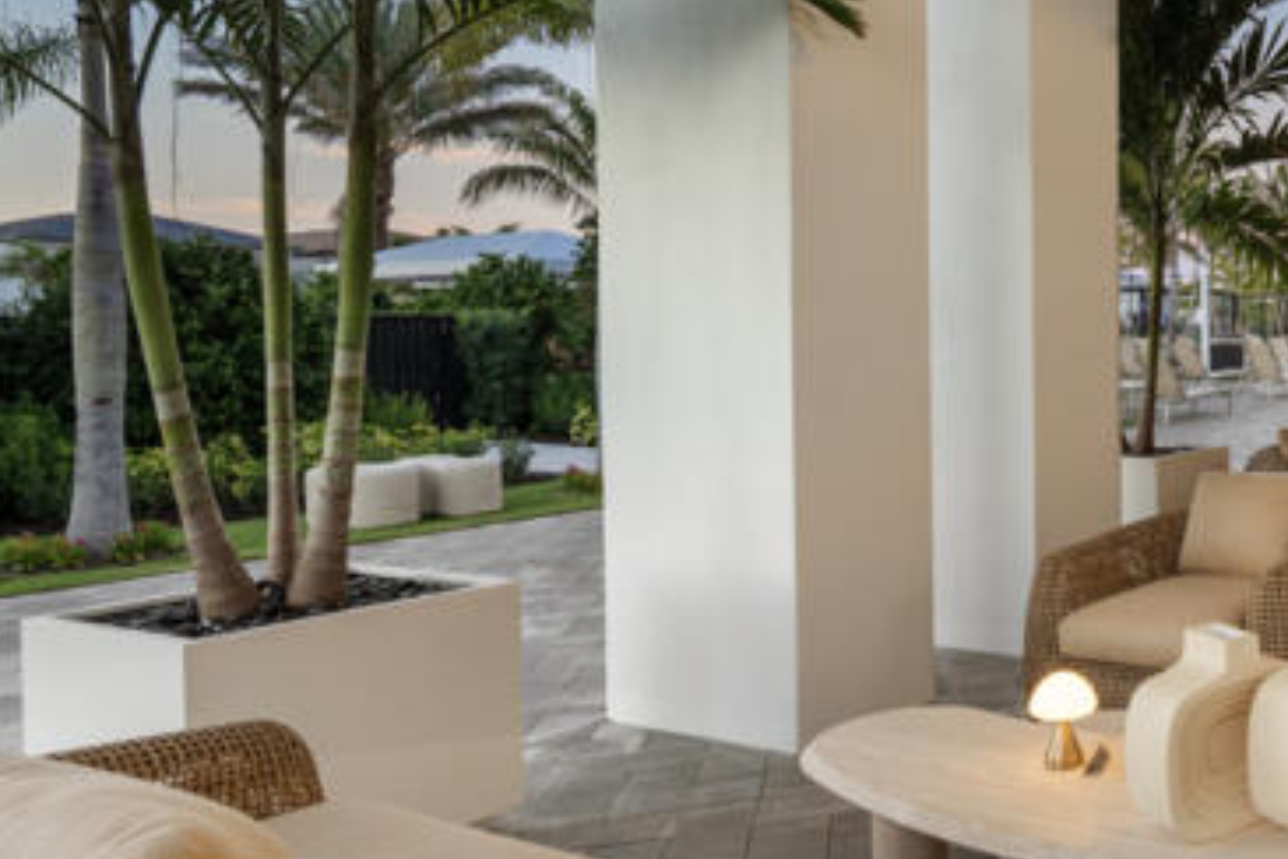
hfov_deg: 45.0
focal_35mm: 35
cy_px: 343
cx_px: 1323
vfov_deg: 37.7
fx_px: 1252
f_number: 5.6
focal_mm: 16
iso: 800
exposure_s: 1/125
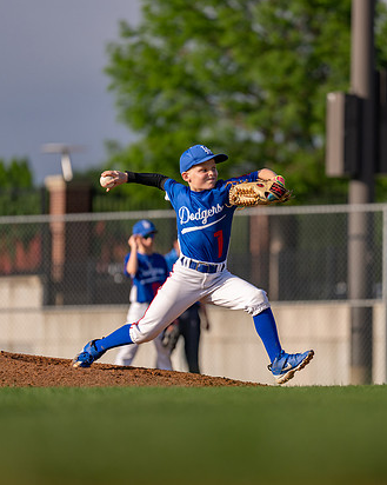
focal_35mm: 284
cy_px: 242
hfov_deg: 5.4
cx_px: 245
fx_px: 4071
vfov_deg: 6.8
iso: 250
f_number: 2.8
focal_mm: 200
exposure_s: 1/4000
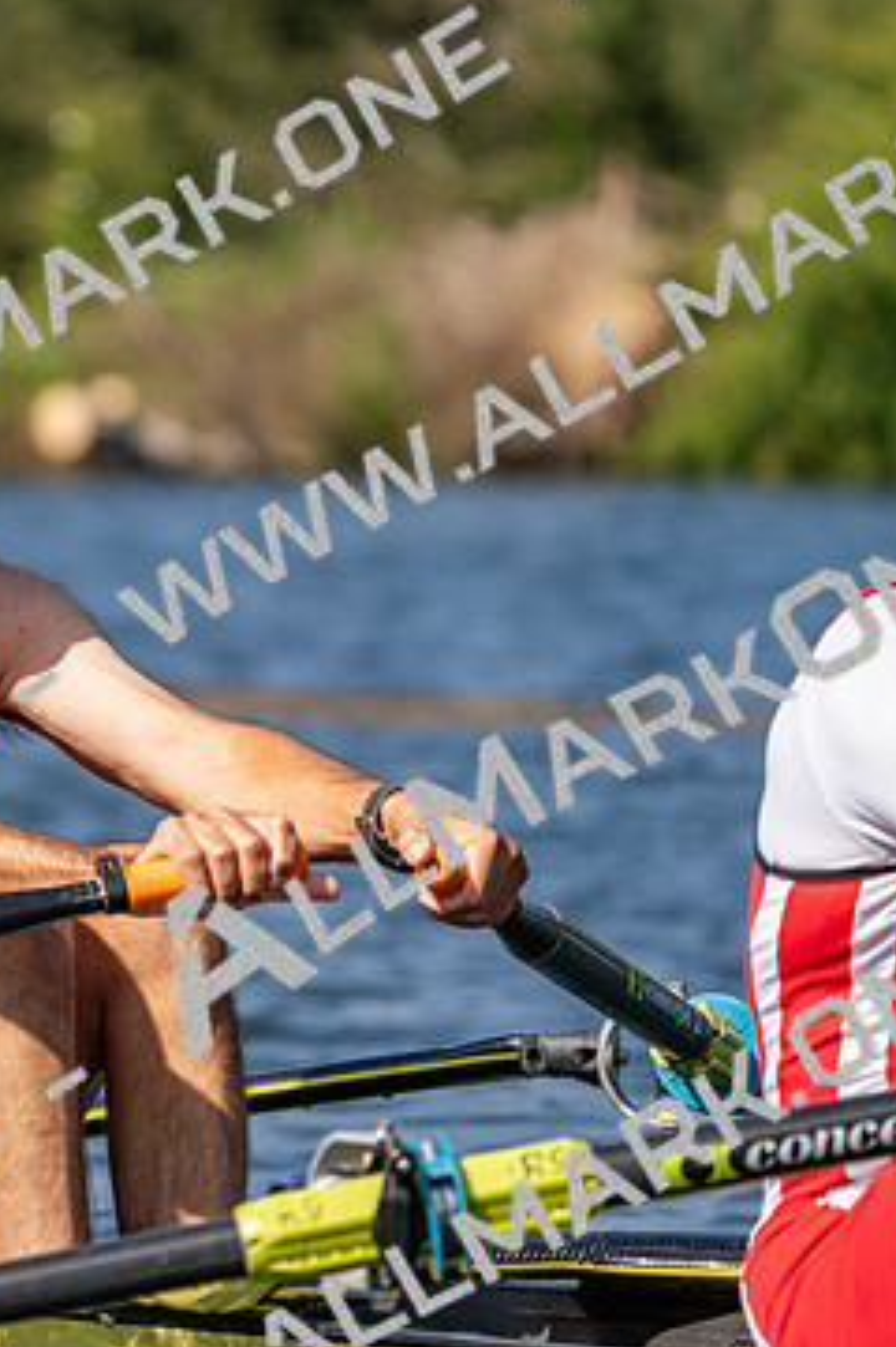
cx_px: -153
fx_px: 14923
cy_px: 707
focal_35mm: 399
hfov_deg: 3.4
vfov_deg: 5.2
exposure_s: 1/2000
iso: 250
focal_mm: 248
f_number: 5.6
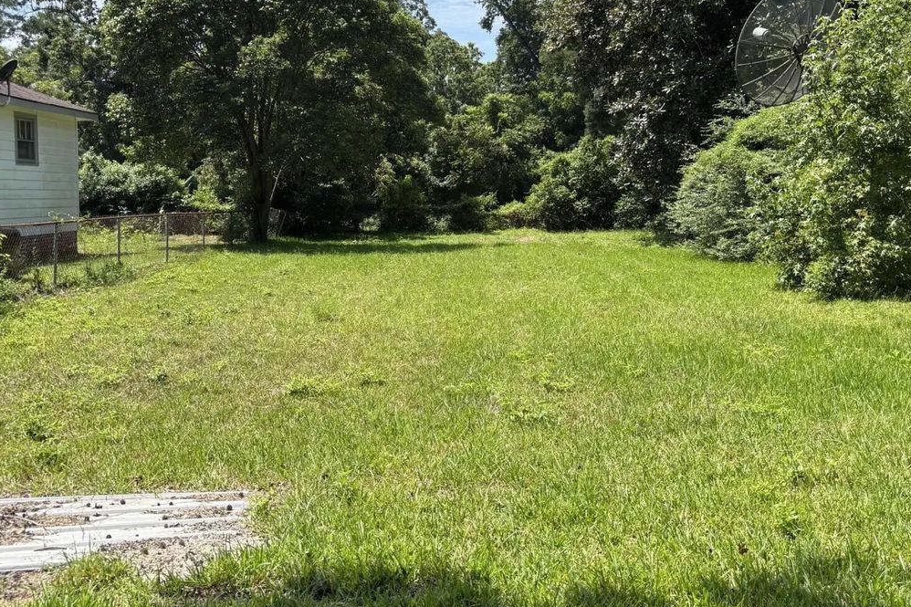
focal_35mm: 37
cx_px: 462
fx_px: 936
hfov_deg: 51.9
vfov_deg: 35.8
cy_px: 240
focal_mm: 5.96
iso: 50
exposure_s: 1/1912
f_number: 1.6
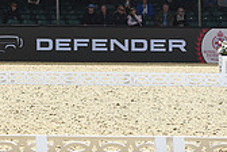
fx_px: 1961
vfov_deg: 4.4
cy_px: -92
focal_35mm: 311
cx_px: -142
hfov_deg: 6.5
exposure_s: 1/1250
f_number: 5
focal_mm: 90
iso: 200
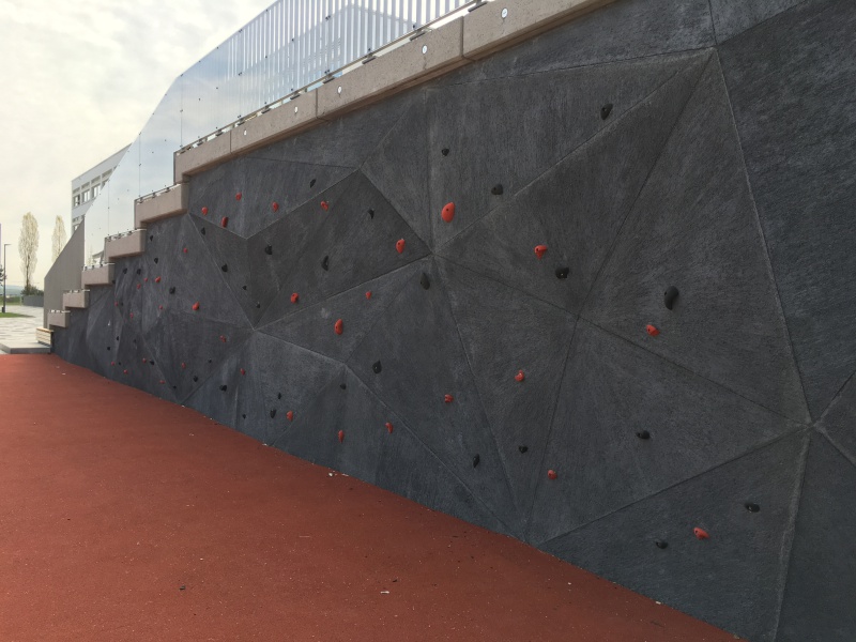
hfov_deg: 61.7
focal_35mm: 29
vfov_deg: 48.2
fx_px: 717
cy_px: 321
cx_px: 428
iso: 25
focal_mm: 4.15
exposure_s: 1/545
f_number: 2.2
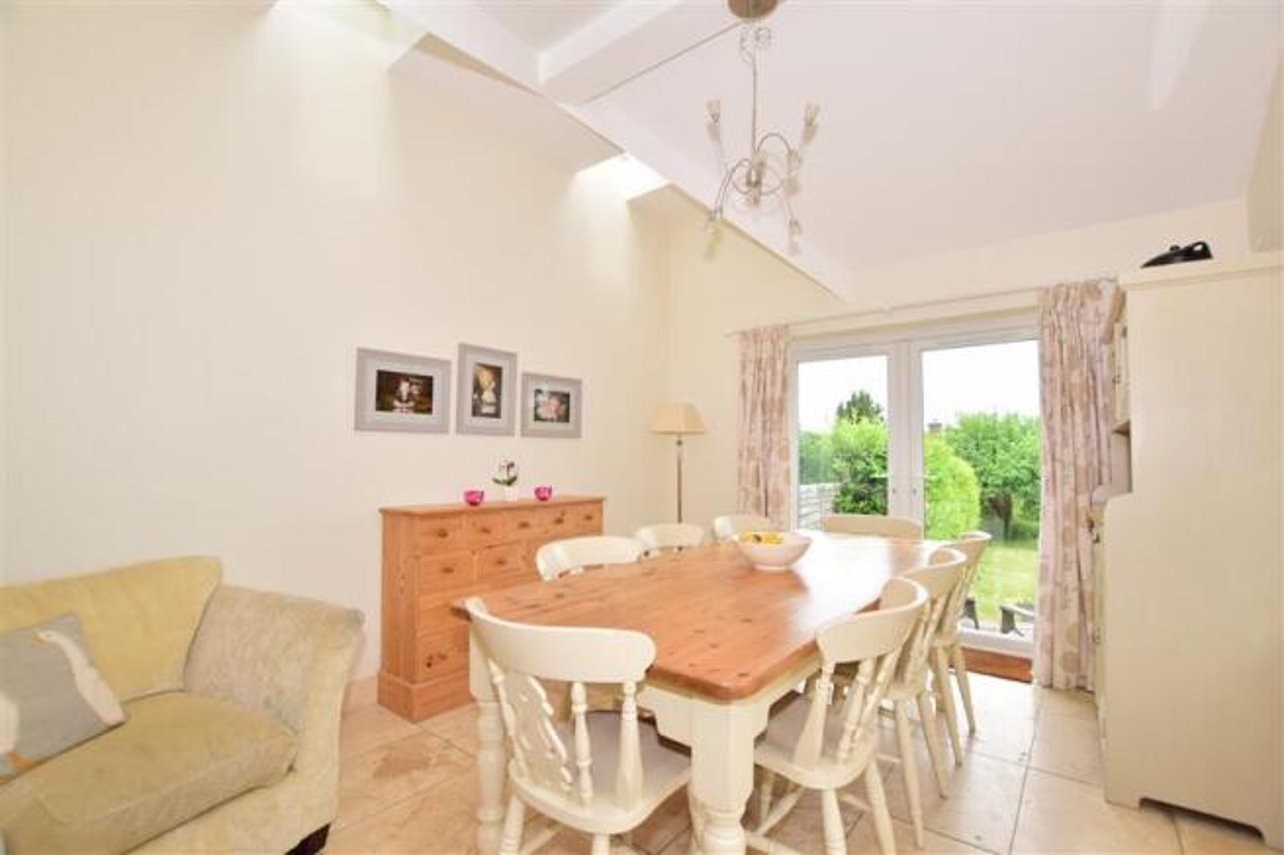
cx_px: 642
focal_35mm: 15
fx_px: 535
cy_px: 428
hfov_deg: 100.4
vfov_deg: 77.3
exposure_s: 1/160
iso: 200
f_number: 6.3
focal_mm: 10
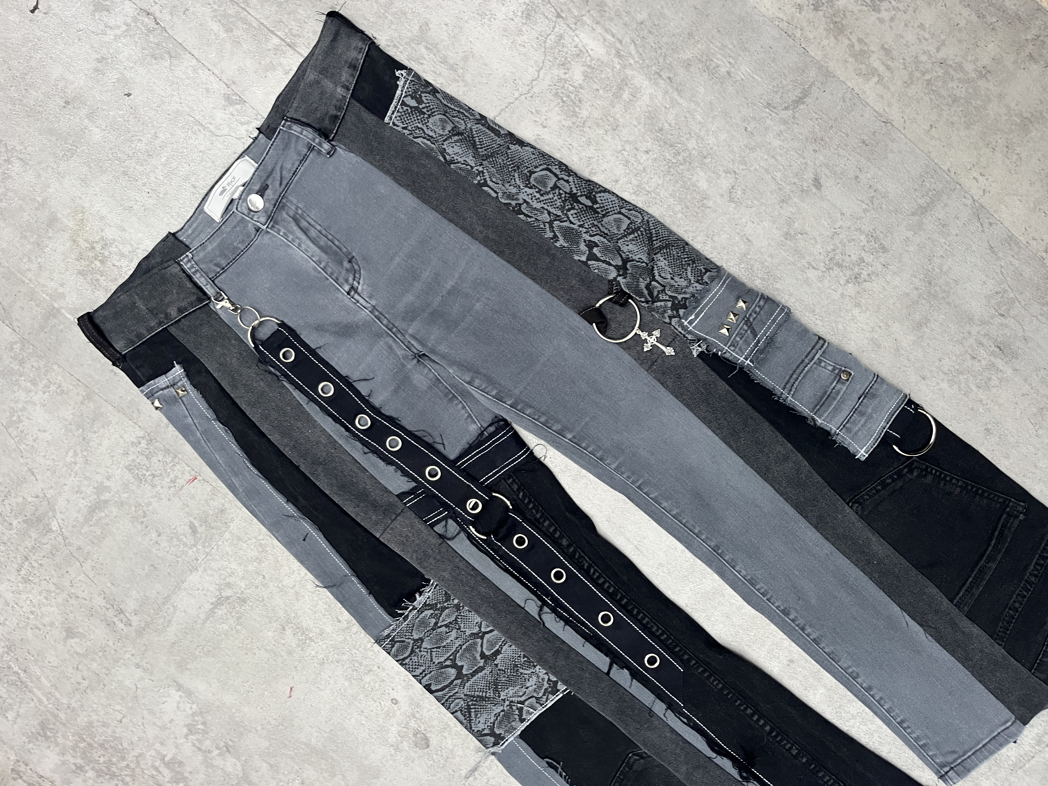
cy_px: 393
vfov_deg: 53.1
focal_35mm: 26
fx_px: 787
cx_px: 524
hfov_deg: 67.3
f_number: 1.6
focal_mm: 5.1
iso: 640
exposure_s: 1/30
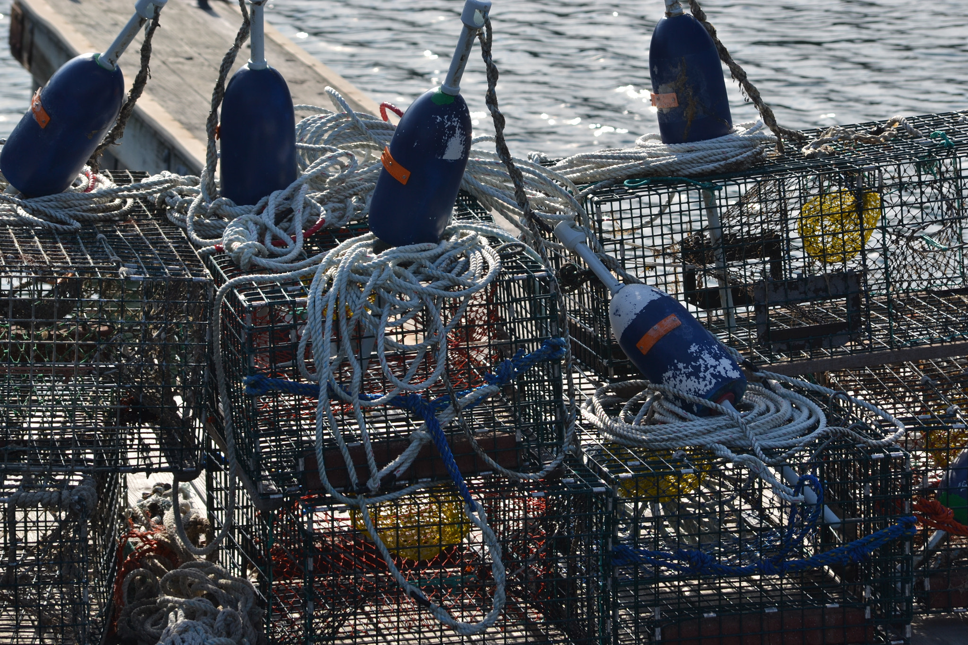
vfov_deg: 6.8
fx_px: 5444
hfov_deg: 10.2
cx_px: 484
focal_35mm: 202
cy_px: 322
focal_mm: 135
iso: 100
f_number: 9
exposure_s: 1/100
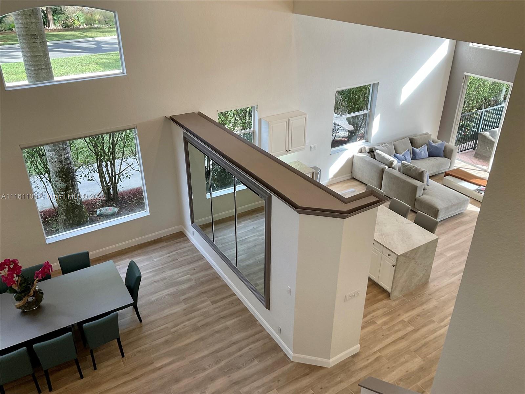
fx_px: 440
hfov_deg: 61.7
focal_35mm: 29
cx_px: 262
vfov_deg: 48.2
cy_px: 197
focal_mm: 3
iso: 50
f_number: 1.8
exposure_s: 1/120
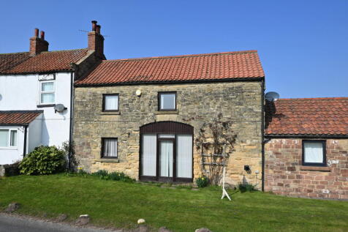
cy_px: 116
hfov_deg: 74.9
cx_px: 174
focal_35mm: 24
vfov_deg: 54.1
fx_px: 227
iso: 100
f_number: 8
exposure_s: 1/500
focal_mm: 23.5
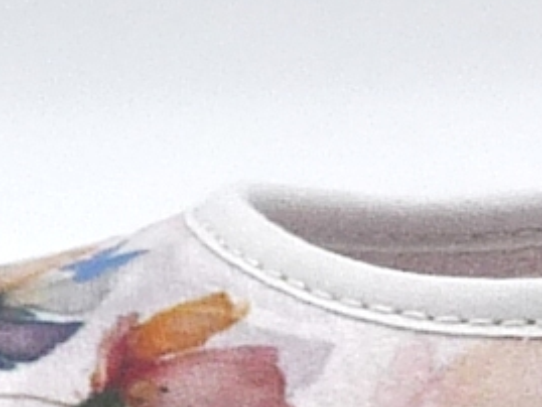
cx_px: 792
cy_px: 274
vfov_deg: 5.1
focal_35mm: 291
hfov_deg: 6.7
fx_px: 4558
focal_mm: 4.9
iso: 100
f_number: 5
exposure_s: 1/250
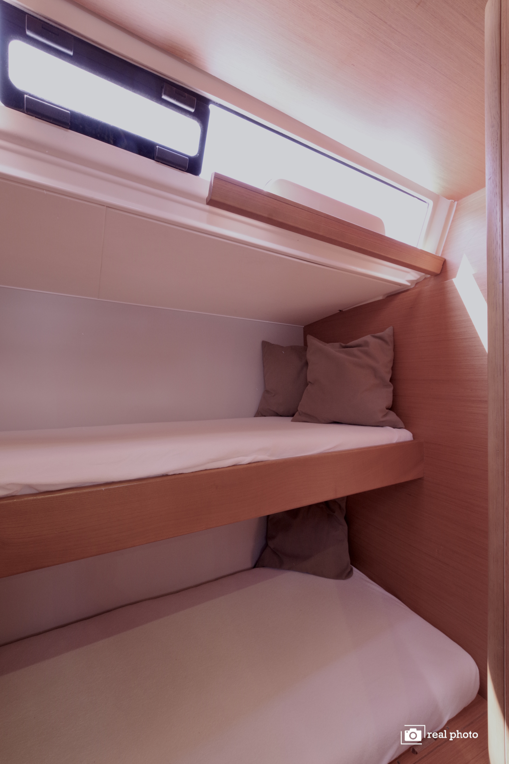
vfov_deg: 100.4
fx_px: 318
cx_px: 254
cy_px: 382
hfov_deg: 77.4
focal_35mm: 15
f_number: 11
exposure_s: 1/13
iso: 1600
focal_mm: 15
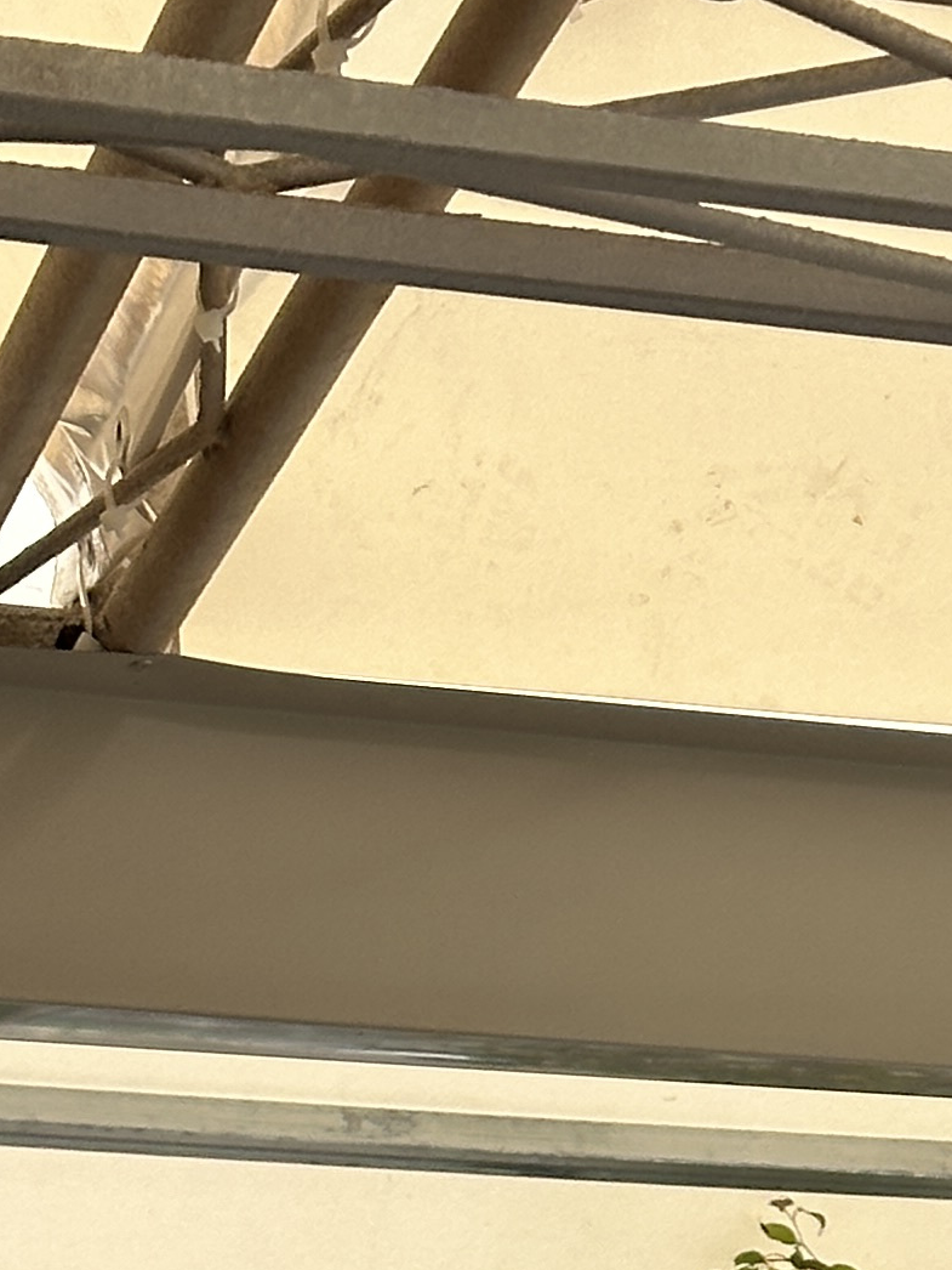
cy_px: 2045
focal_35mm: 185
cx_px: 1362
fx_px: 6781
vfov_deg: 10.3
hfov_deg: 7.9
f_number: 1.78
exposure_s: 1/2890
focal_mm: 6.86
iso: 64
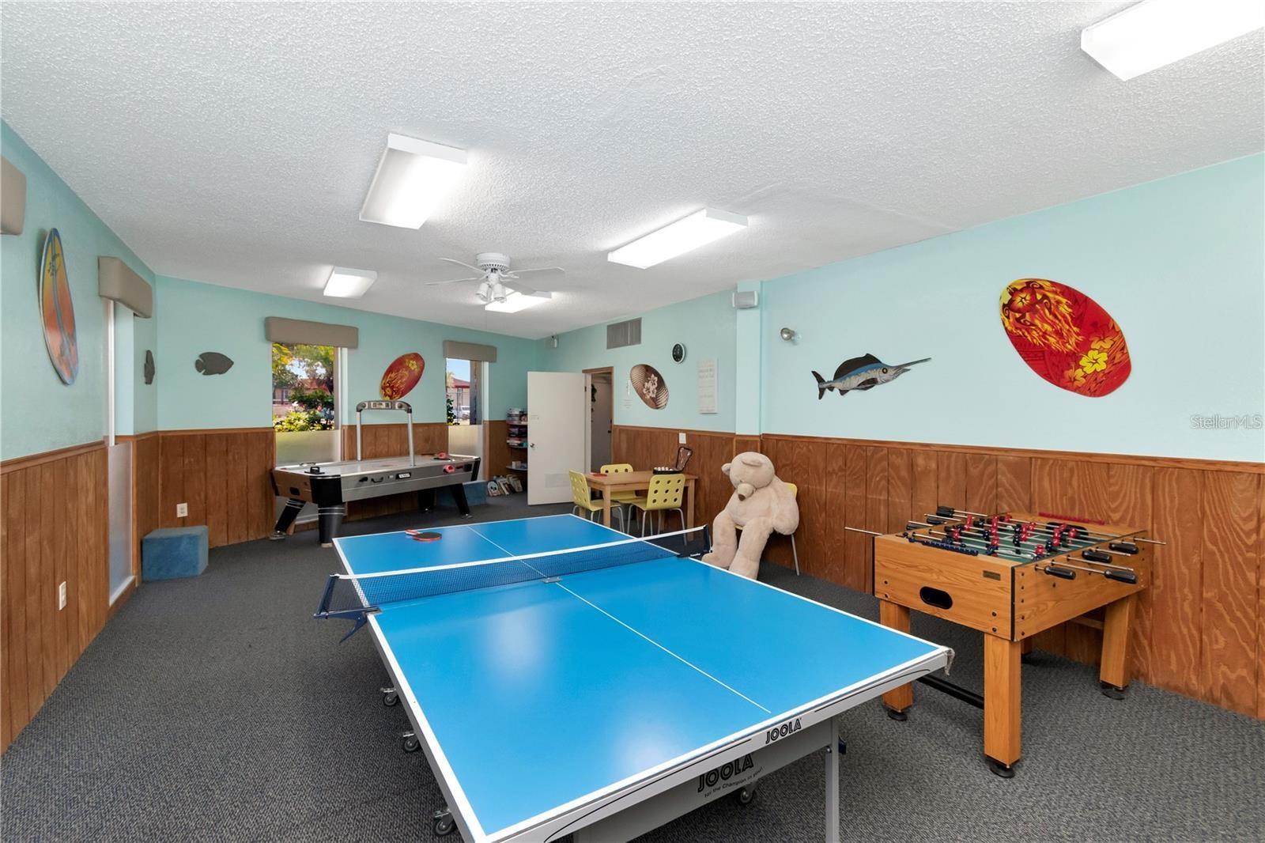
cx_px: 632
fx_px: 527
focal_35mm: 15
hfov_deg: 100.4
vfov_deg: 77.3
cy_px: 422
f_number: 7.1
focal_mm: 10
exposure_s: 1/200
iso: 1600
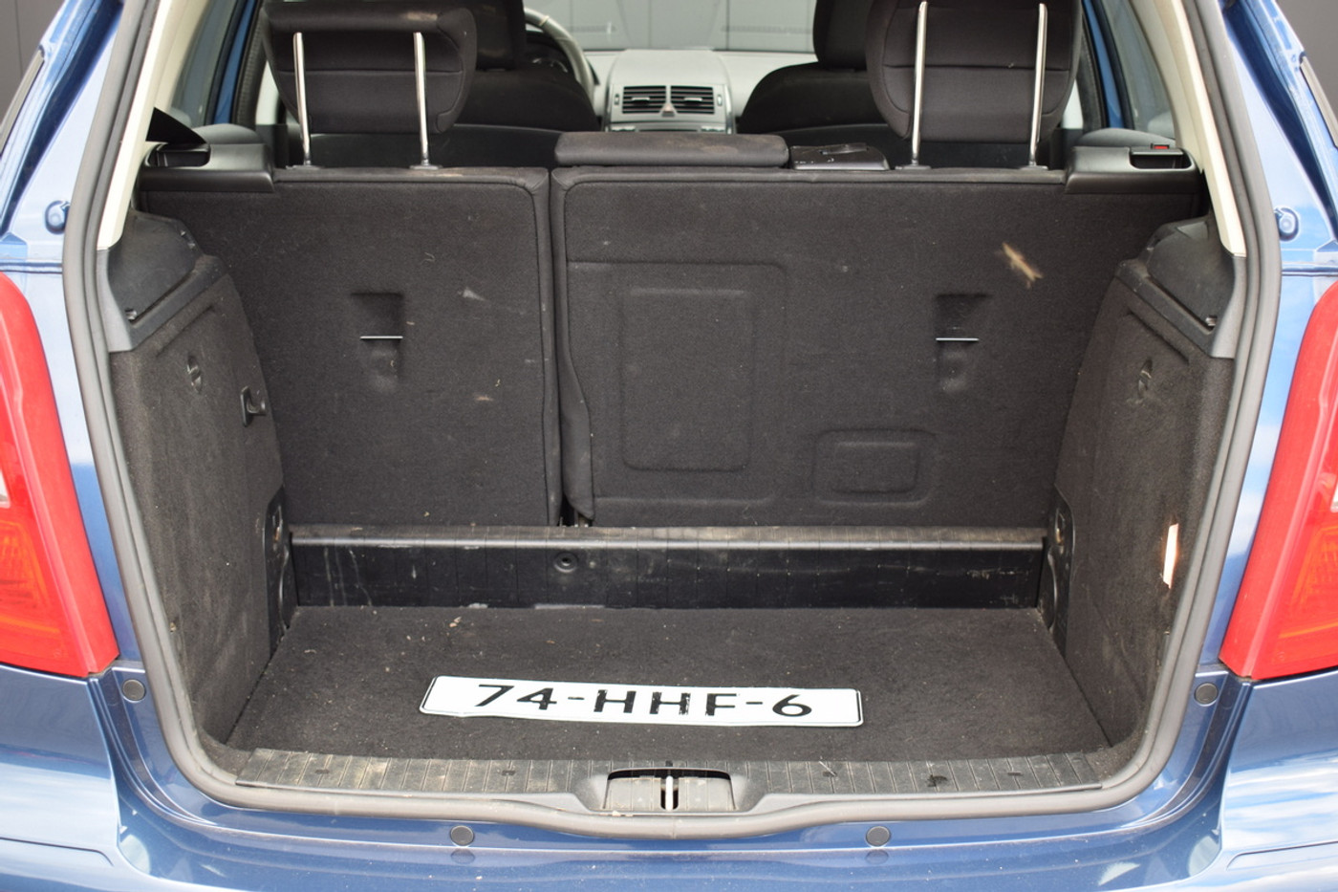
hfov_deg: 38.9
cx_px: 669
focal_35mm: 51
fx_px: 1895
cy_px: 446
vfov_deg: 26.5
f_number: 4.5
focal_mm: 34
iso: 400
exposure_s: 1/80
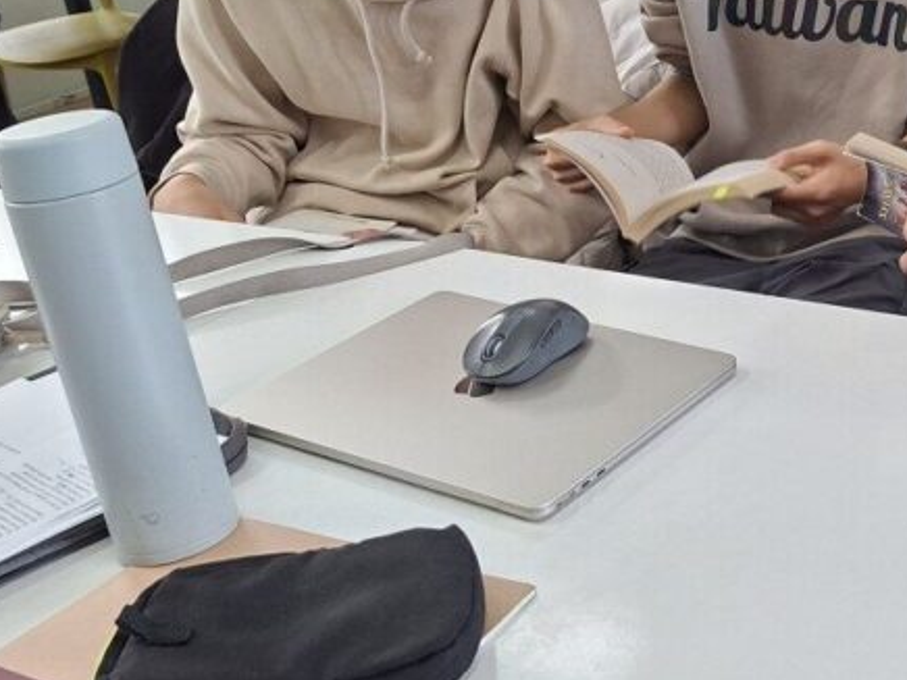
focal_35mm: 54
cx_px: 919
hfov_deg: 32.5
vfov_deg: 26.8
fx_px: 1415
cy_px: 189
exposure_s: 1/120
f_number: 1.8
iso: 125
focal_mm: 5.54
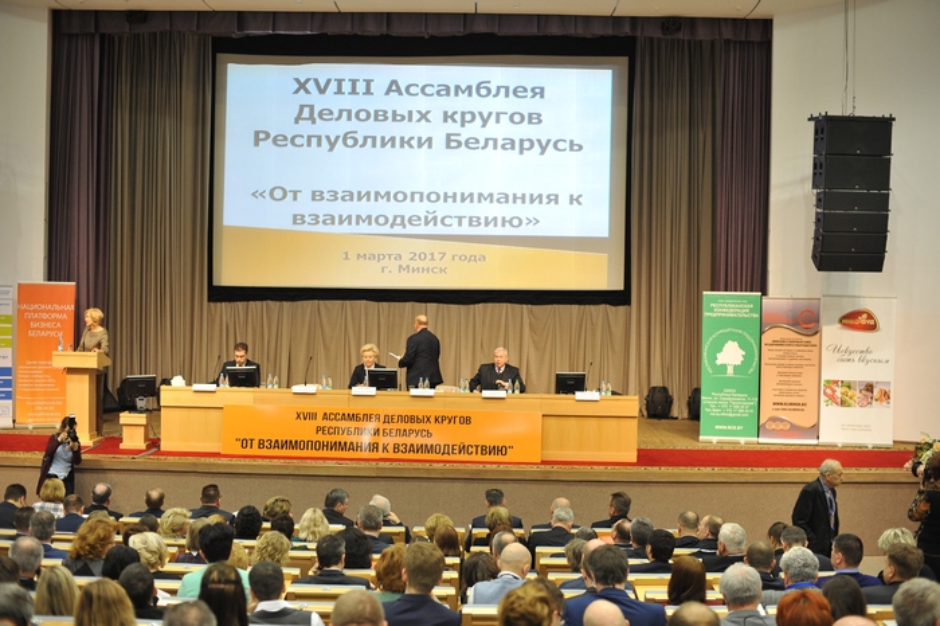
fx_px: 1305
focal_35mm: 50
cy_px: 313
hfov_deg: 39.6
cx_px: 470
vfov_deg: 27.0
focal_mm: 50
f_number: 2.8
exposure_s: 1/100
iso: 1250
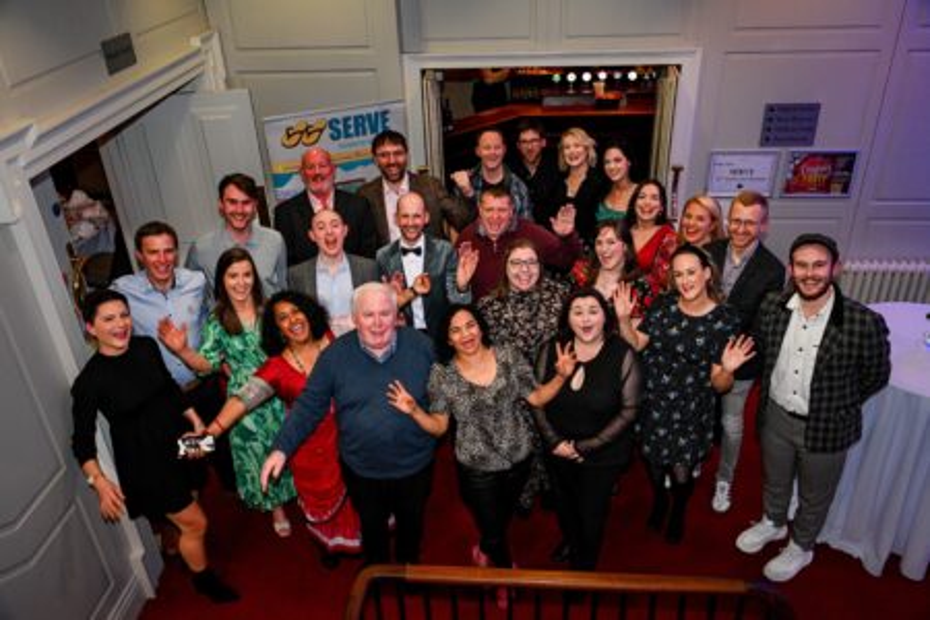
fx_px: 723
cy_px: 310
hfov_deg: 65.5
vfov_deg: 46.4
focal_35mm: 28
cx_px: 465
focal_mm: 28
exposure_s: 1/80
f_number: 5.6
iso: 800
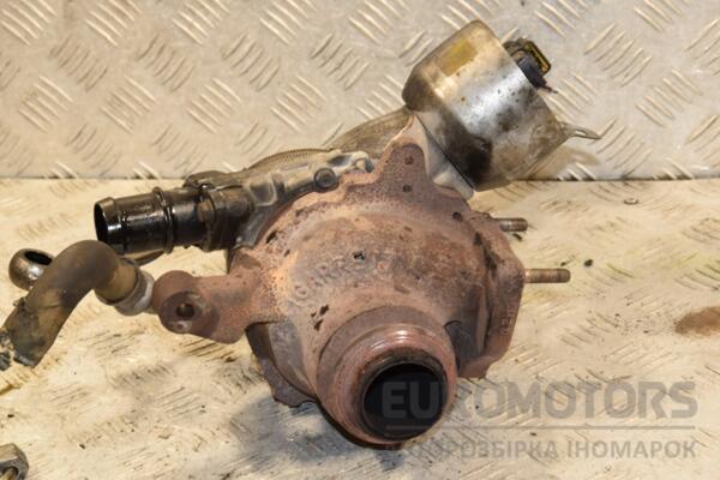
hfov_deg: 20.6
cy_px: 240
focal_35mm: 99
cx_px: 360
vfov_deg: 13.8
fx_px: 1980
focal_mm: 66
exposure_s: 1/50
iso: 800
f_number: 10
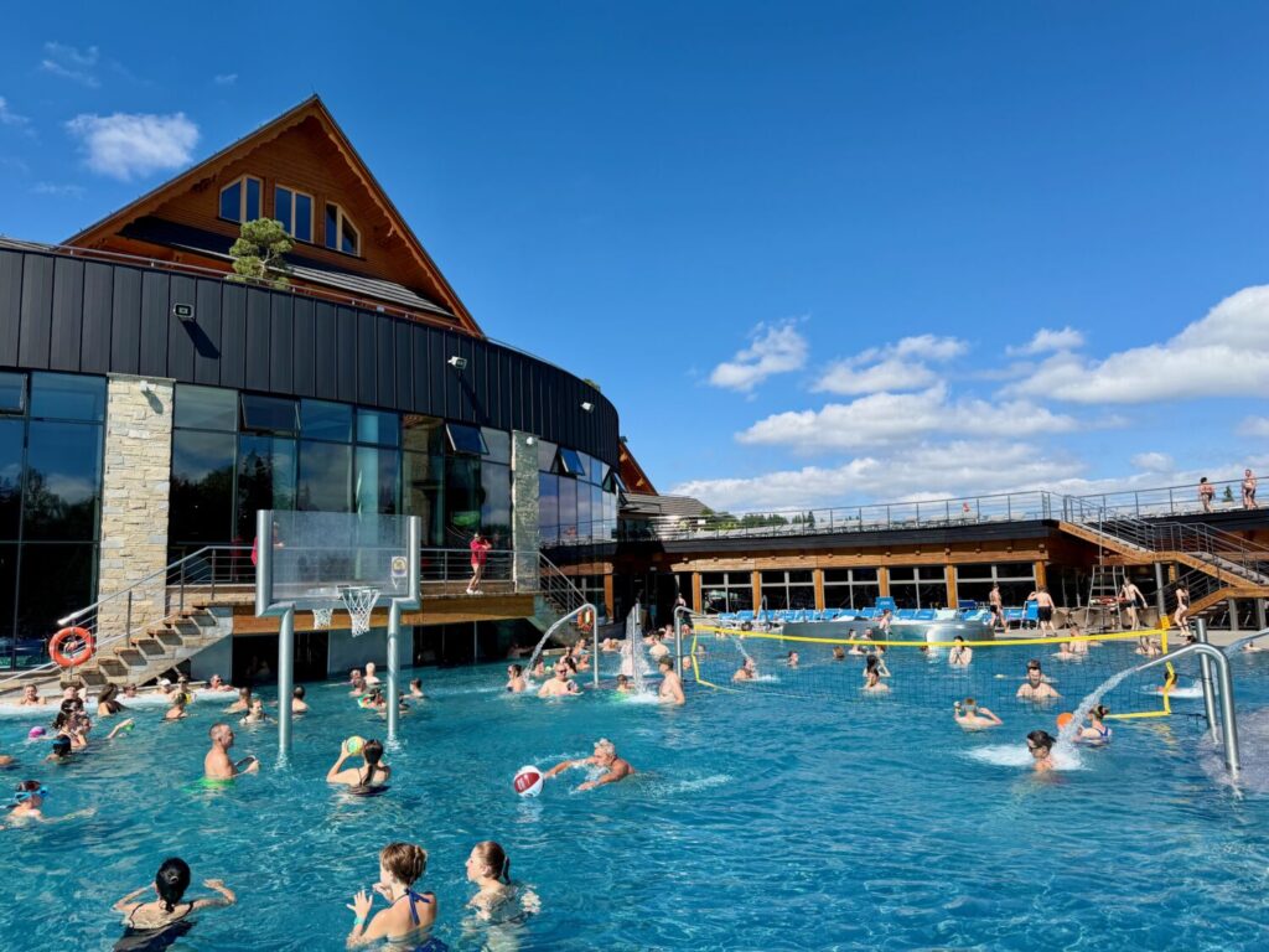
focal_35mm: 24
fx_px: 880
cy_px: 476
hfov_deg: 71.6
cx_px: 634
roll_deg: +2.6
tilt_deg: +6.7
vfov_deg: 56.8
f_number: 1.78
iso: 80
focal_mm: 6.76
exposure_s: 1/4975
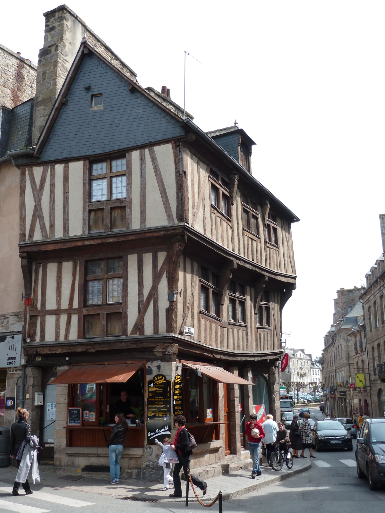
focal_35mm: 37
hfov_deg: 38.7
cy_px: 256
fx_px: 549
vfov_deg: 50.1
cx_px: 192
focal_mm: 6.1
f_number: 4
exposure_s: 1/250
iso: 80
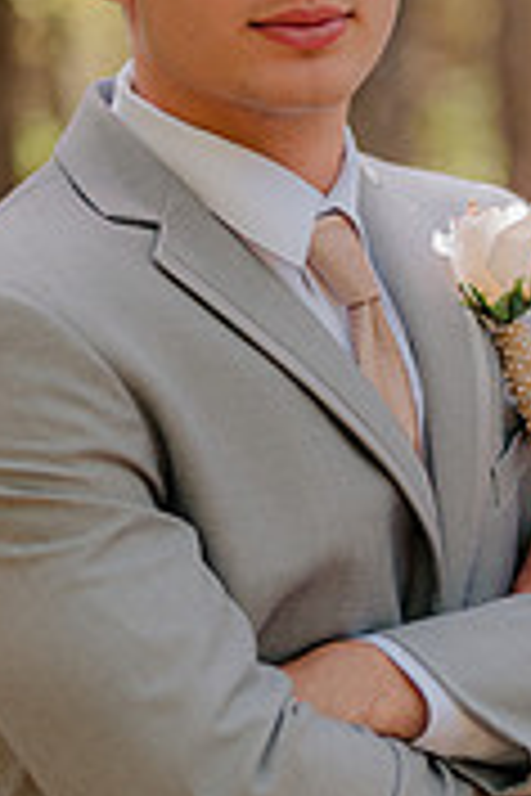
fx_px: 4779
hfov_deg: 6.4
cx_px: 398
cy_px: 202
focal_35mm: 216
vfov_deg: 9.5
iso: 1000
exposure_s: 1/2000
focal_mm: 85
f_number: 2.2
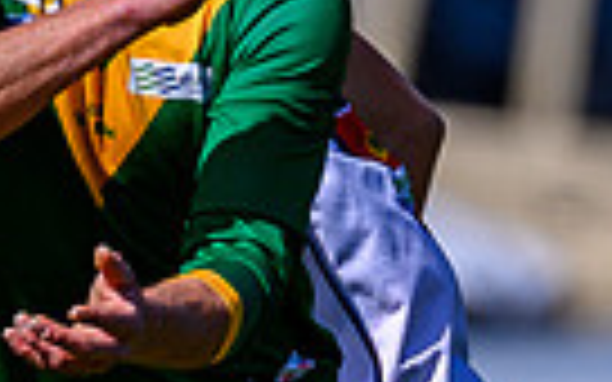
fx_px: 52956
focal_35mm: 3175
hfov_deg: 0.7
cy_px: 353
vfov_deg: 0.4
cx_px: 31
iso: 140
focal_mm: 500
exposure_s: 1/2500
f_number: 4
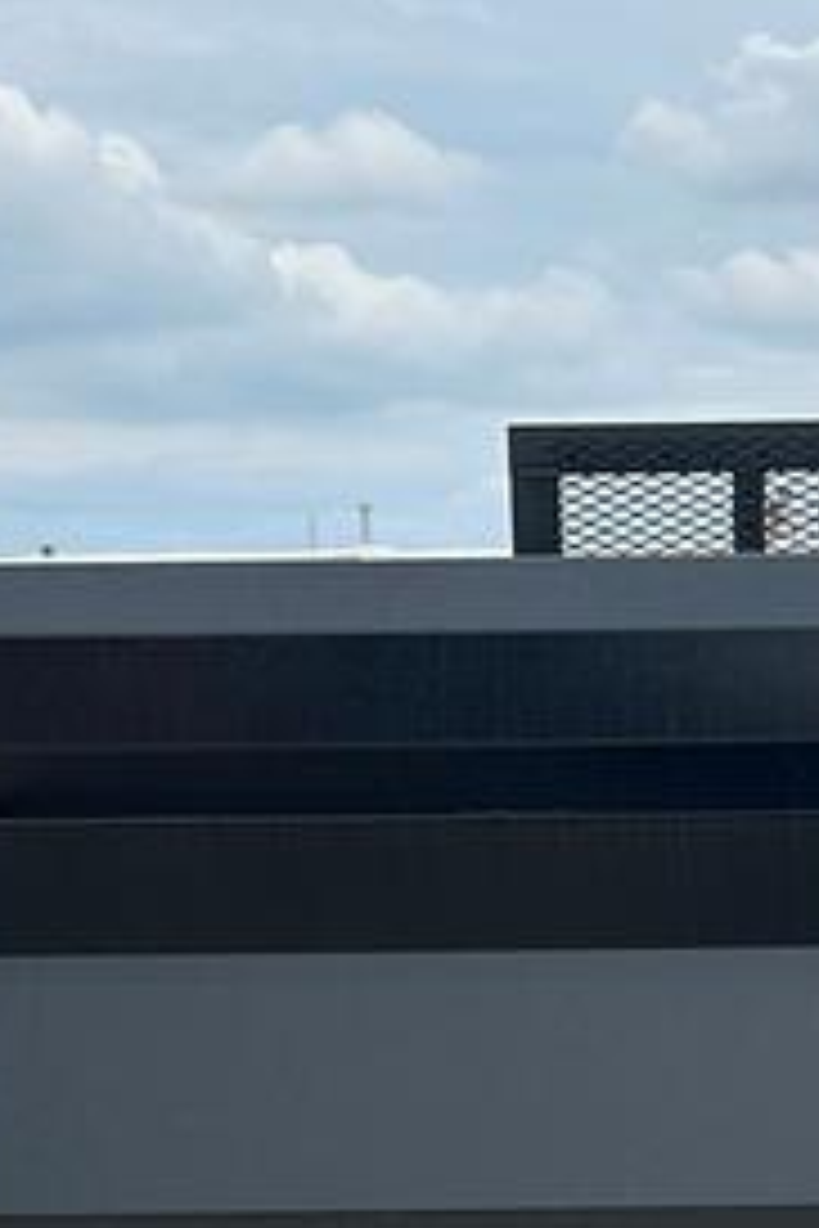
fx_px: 4334
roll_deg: +1.2
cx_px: 950
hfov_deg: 10.6
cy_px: 1210
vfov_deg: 15.8
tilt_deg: -6.2
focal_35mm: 127
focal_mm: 5.7
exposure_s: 1/4274
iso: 50
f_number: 1.5
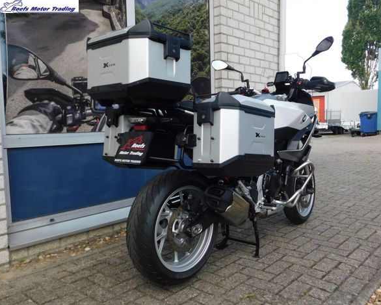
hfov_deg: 55.6
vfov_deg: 45.8
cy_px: 155
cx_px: 204
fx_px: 361
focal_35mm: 32
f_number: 3.2
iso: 125
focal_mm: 5.3
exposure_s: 1/400
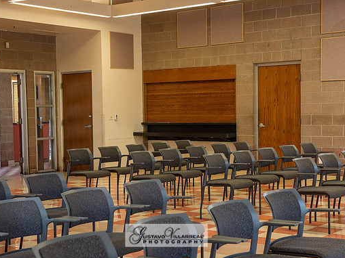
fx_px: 658
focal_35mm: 66
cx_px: 153
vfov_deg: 22.2
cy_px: 142
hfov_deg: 29.4
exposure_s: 1/100
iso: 1600
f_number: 7.1
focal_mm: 55
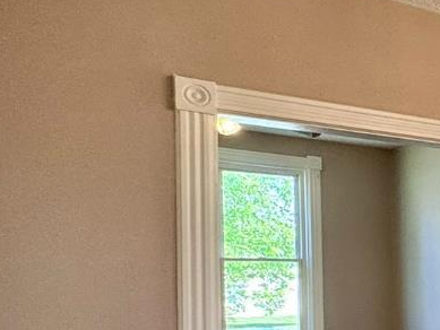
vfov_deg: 26.2
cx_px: 751
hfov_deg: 23.2
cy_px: 298
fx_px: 687
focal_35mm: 54
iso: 125
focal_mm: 2.22
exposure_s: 1/120
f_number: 2.2
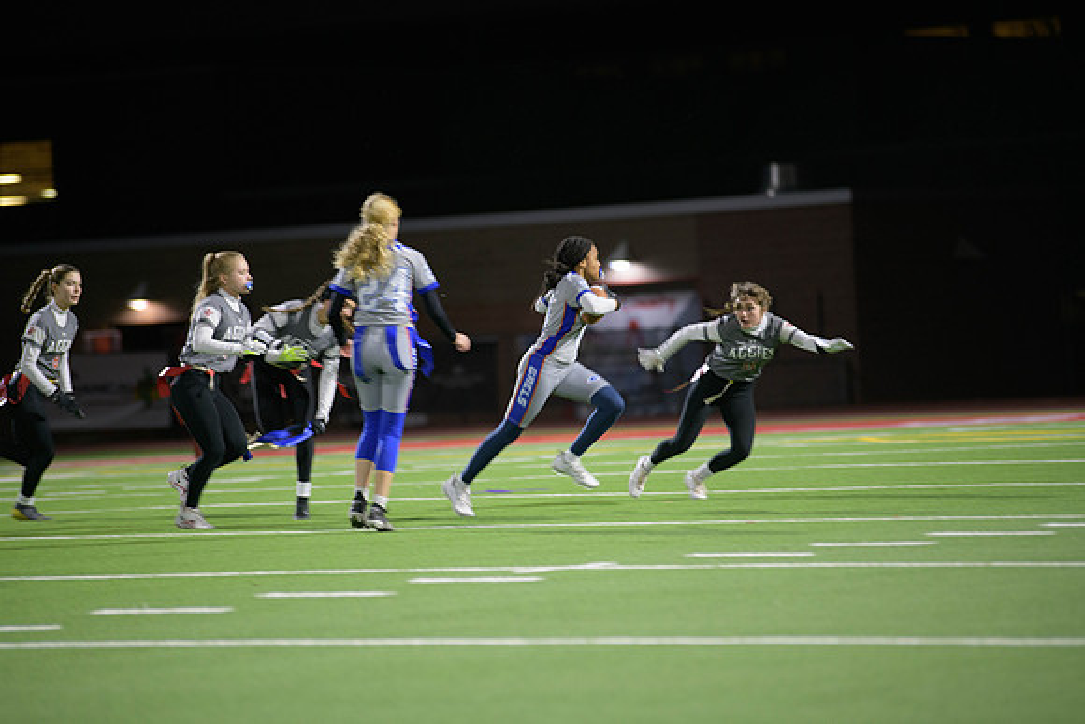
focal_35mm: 200
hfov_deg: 10.3
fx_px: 6029
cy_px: 362
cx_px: 542
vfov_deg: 6.9
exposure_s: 1/200
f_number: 2.8
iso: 1600
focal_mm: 200
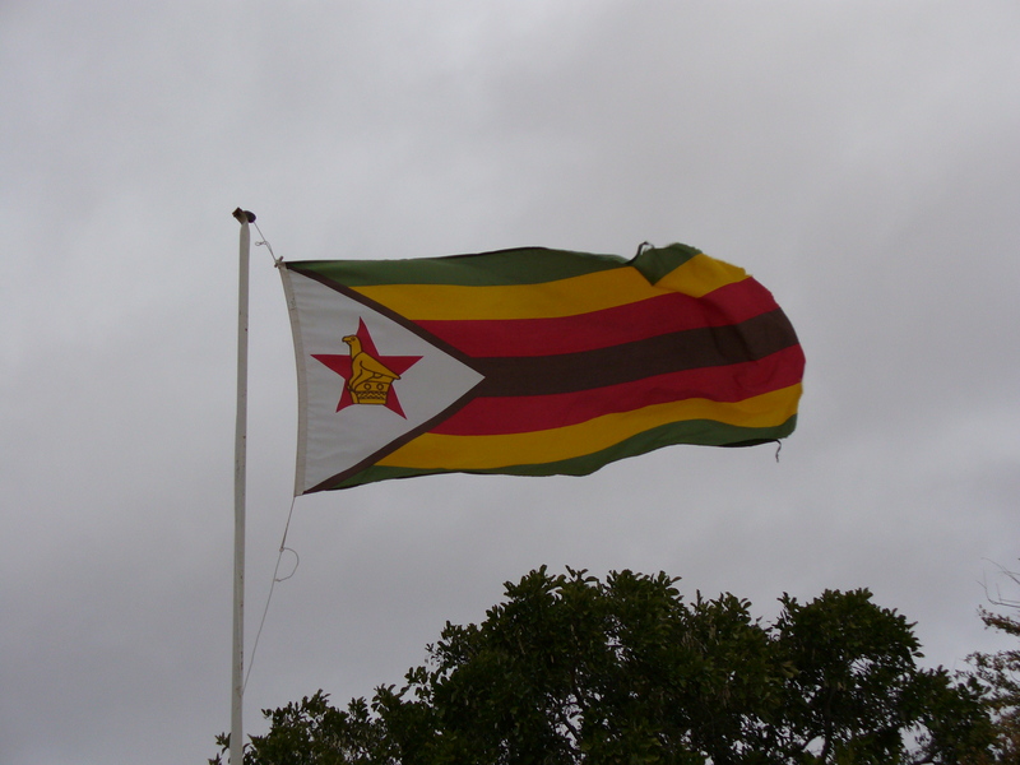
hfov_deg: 28.2
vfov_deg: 21.3
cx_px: 510
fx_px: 2033
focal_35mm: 69
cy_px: 382
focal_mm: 11.4
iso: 80
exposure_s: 1/500
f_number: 3.2
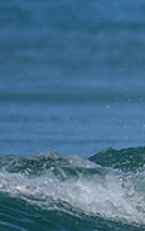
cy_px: 242
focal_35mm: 4171
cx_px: 514
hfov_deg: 0.3
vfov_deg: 0.5
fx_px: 26348
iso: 200
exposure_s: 1/2000
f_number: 6.3
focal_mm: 800
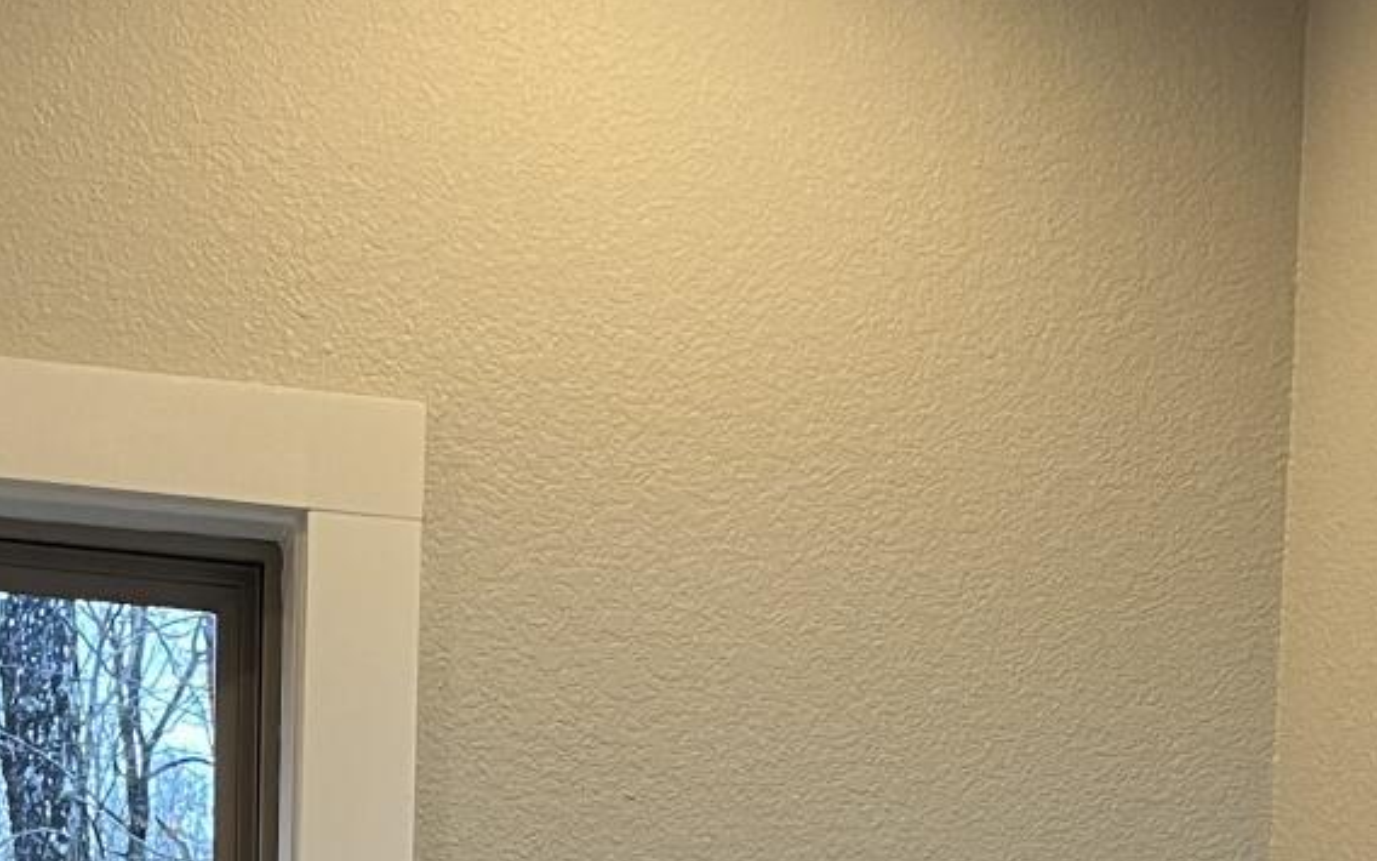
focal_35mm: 97
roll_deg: -1.0
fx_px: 3640
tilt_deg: -3.2
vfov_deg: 12.1
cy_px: 1676
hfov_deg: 21.4
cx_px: 725
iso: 100
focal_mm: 5.1
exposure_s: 1/60
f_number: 1.6
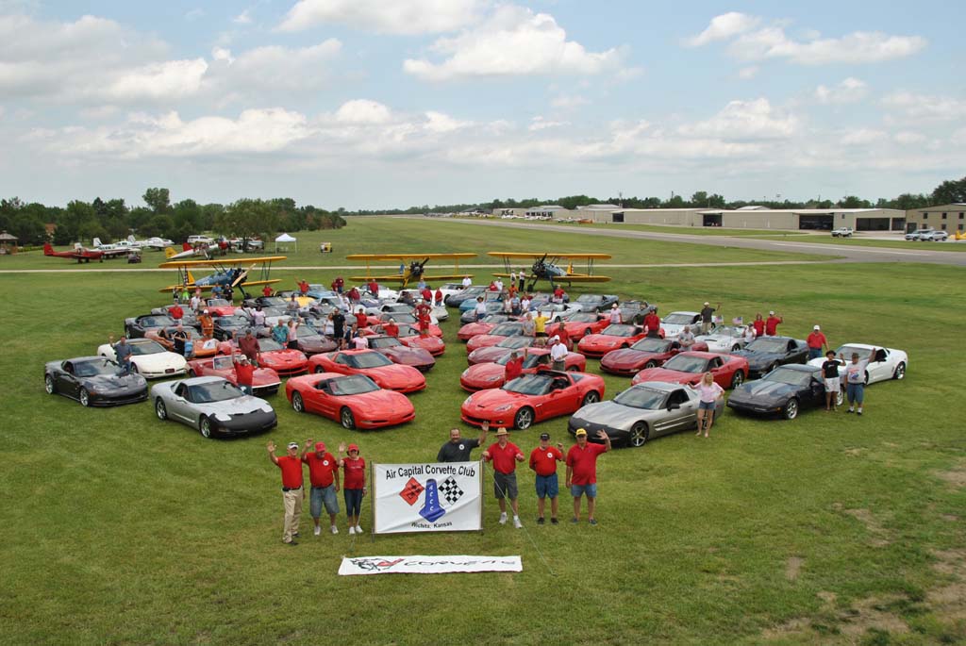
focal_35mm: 30
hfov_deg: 61.9
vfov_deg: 43.7
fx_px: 806
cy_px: 323
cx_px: 483
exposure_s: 1/250
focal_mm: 20
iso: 100
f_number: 8
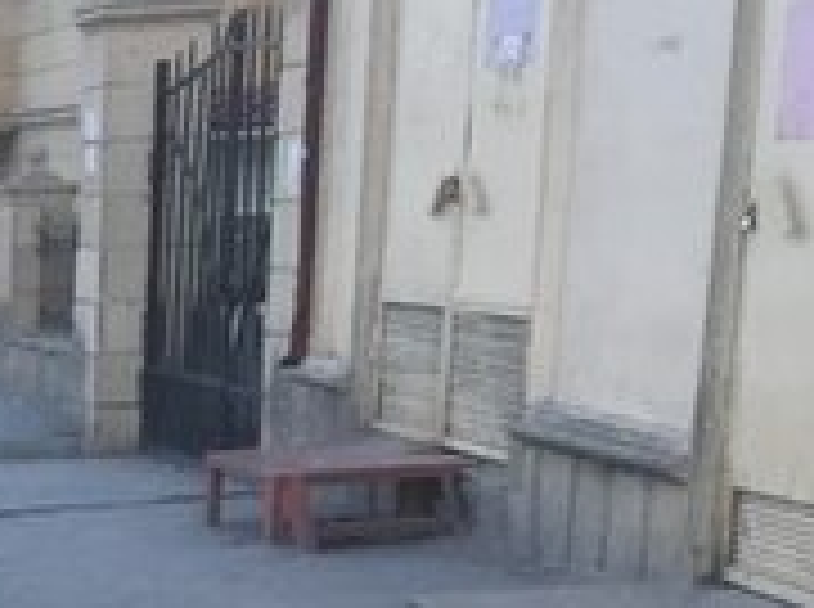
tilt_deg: -17.6
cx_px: -490
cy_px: 1038
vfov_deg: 12.8
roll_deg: +1.0
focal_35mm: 106
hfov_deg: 16.5
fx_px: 2488
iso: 50
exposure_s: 1/33
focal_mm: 4.15
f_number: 2.2
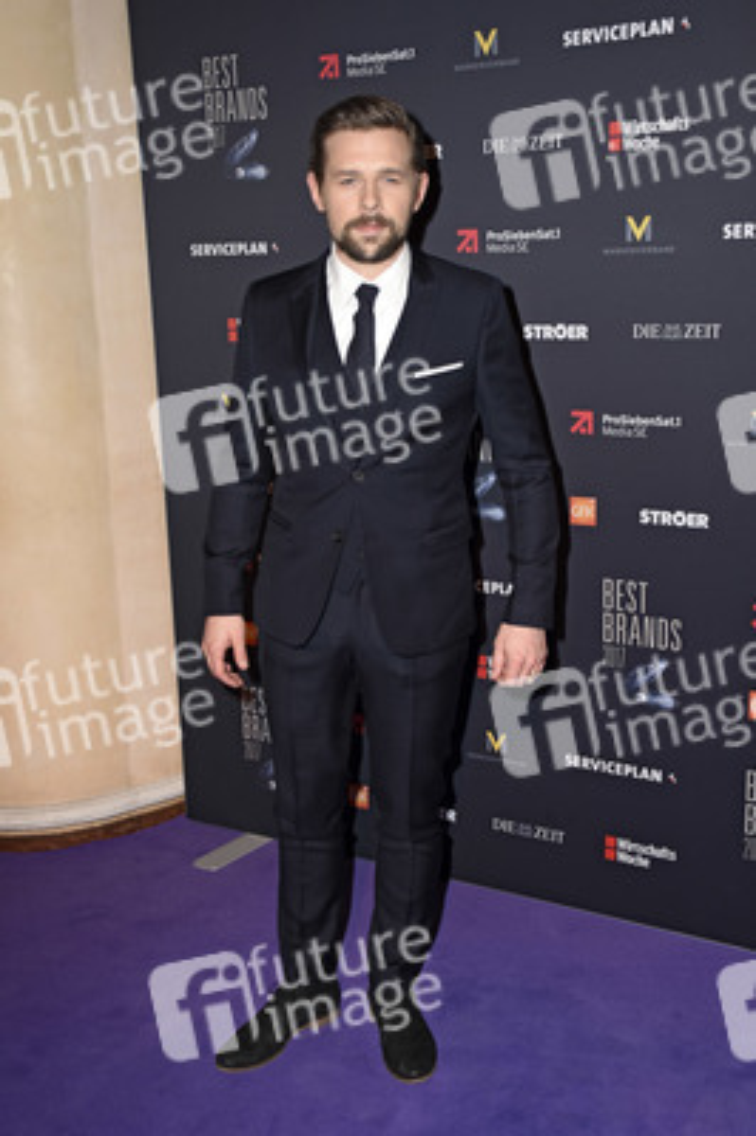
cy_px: 568
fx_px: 1278
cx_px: 378
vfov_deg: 48.0
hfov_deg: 33.0
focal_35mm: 40
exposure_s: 1/160
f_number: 4.5
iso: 640
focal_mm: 27
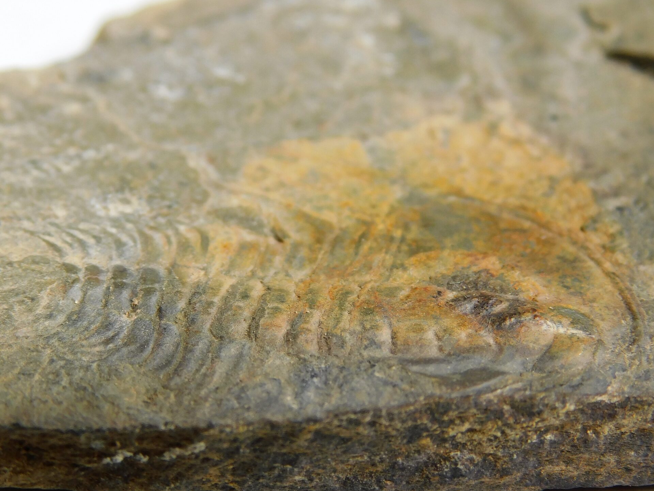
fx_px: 2494
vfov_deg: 11.2
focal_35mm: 132
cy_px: 304
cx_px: 283
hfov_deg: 14.9
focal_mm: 17.6
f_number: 4.6
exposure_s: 1/125
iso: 125
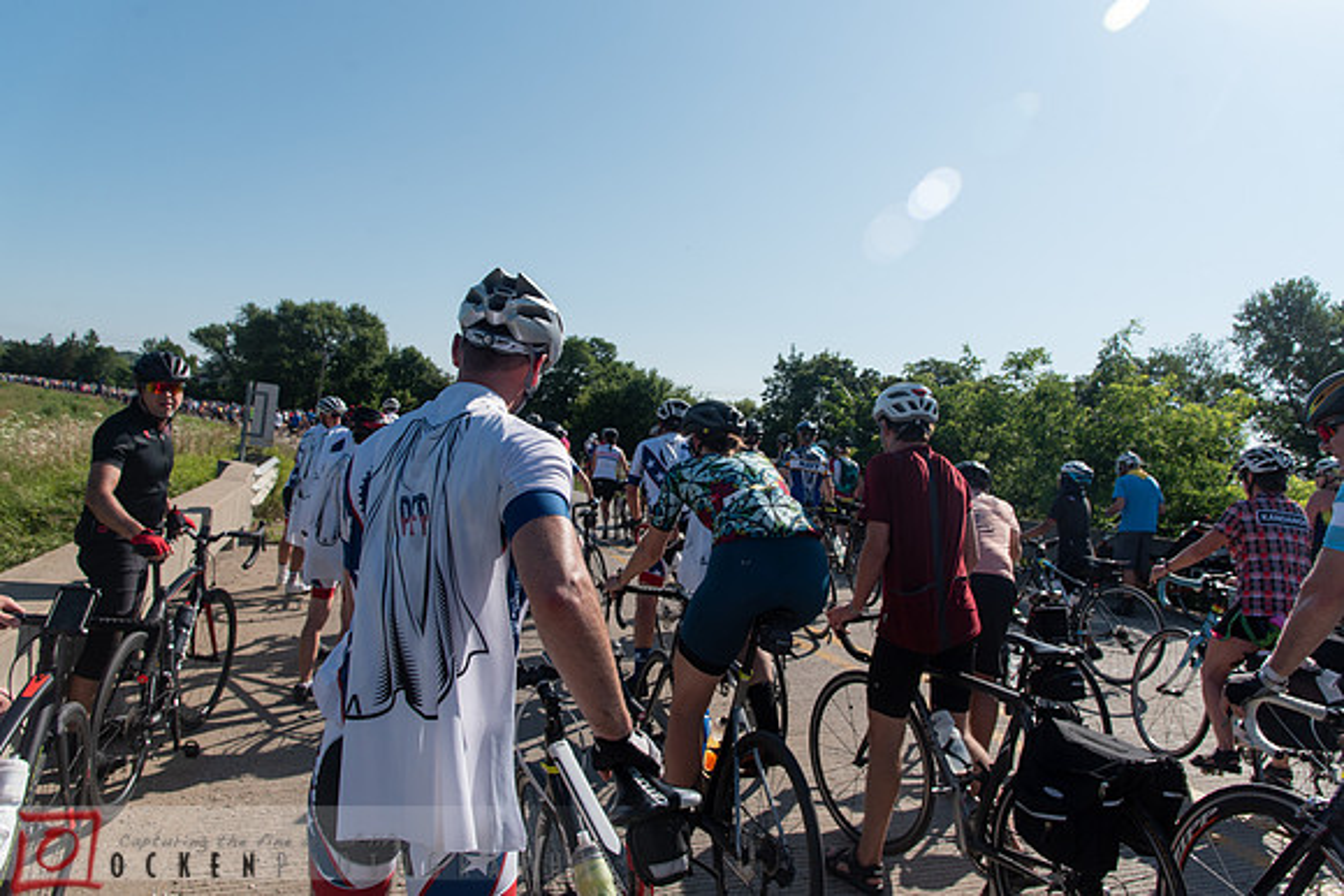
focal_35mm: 24
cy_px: 448
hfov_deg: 73.7
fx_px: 896
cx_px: 672
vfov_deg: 53.2
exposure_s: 1/1600
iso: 200
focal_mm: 24
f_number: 6.3
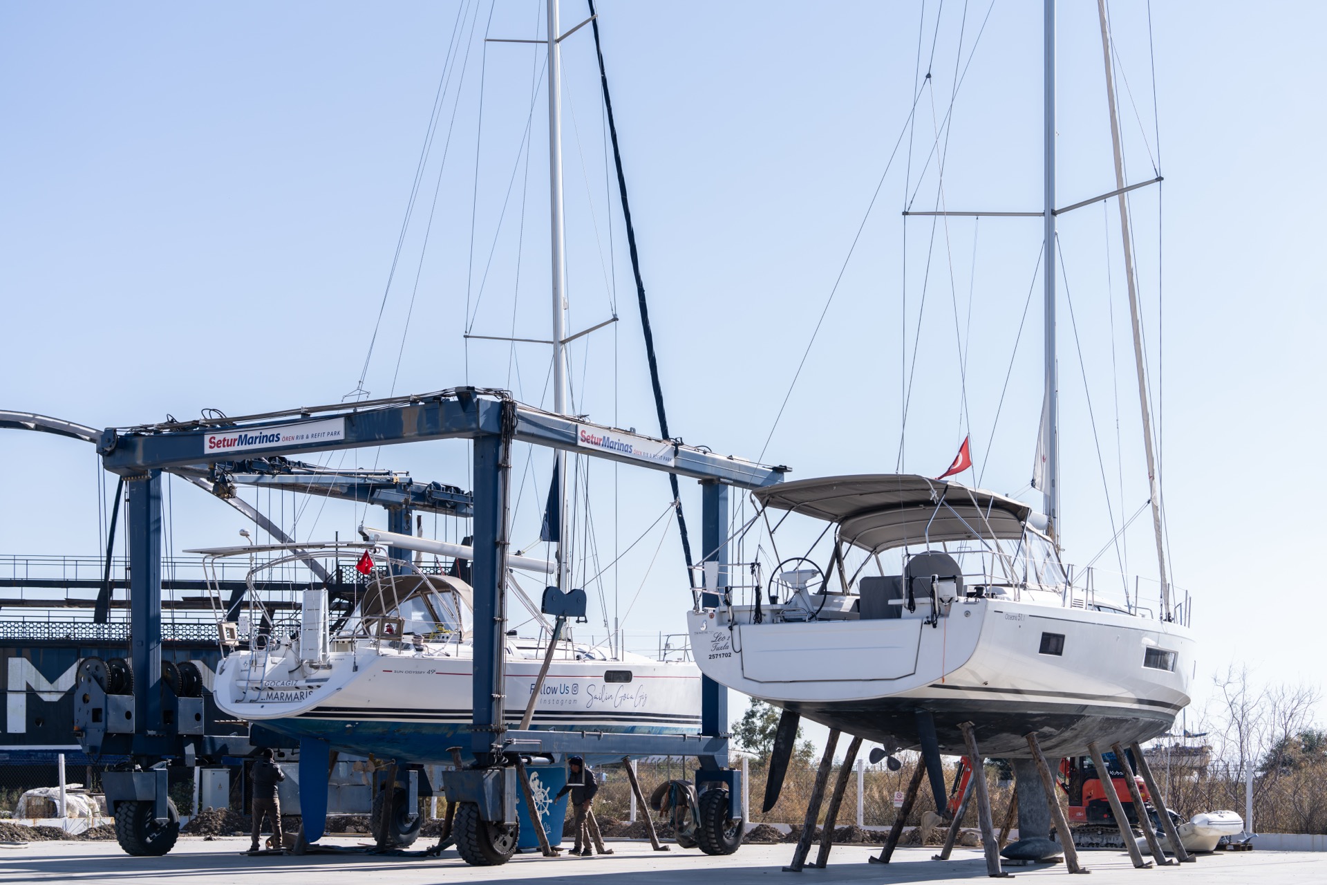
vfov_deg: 23.0
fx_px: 2175
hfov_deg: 33.9
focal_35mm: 59
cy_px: 442
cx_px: 664
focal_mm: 59
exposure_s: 1/1600
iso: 125
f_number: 2.8
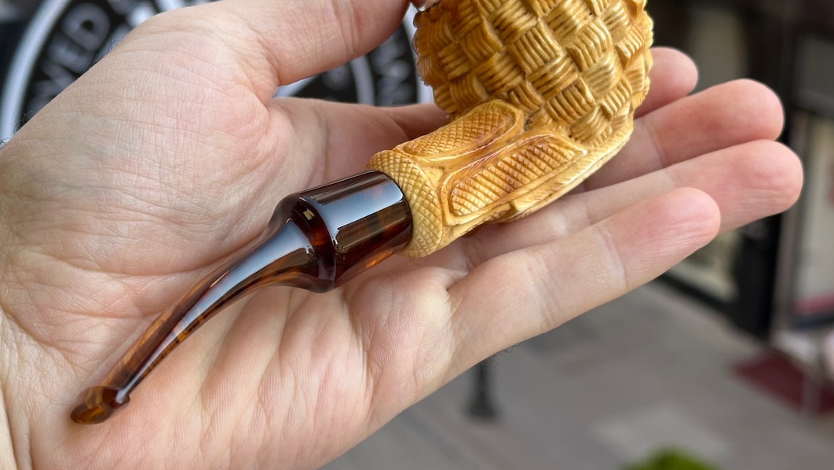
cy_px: 162
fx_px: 1394
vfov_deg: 19.1
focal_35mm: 63
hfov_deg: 33.3
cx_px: 390
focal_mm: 6.86
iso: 64
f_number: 1.78
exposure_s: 1/328
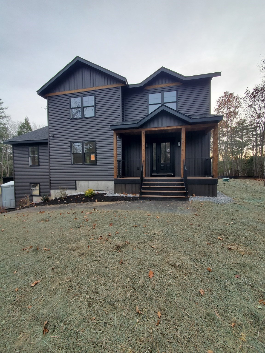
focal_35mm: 13
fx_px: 133
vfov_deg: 106.2
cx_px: 132
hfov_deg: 89.9
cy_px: 176
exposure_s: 1/229
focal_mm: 1.8
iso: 50
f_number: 2.2
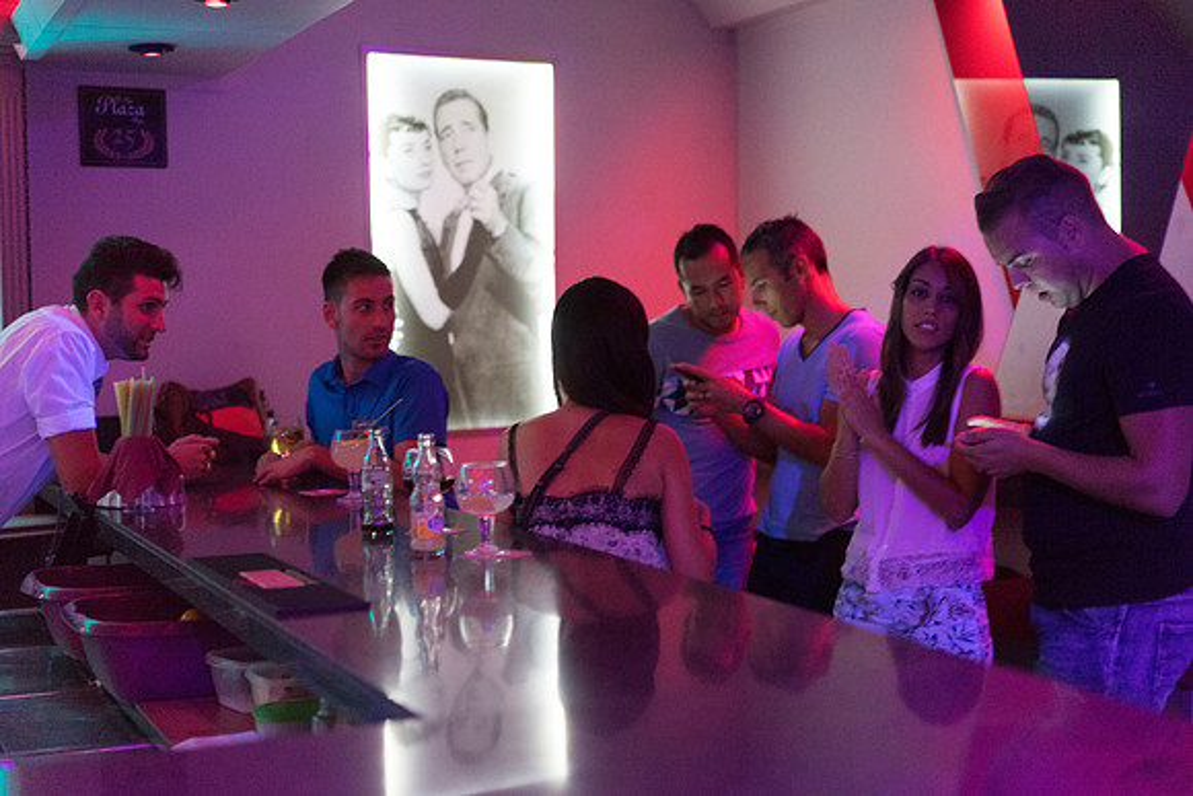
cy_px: 398
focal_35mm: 55
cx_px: 596
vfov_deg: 24.6
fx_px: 1823
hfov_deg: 36.2
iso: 6400
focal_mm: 55
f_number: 2
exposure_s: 1/30
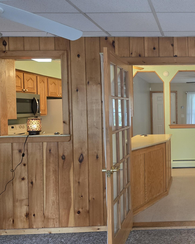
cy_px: 112
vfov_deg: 49.0
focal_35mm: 37
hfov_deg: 36.0
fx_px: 267
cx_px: 197
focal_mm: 5.4
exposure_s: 1/120
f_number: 1.8
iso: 320
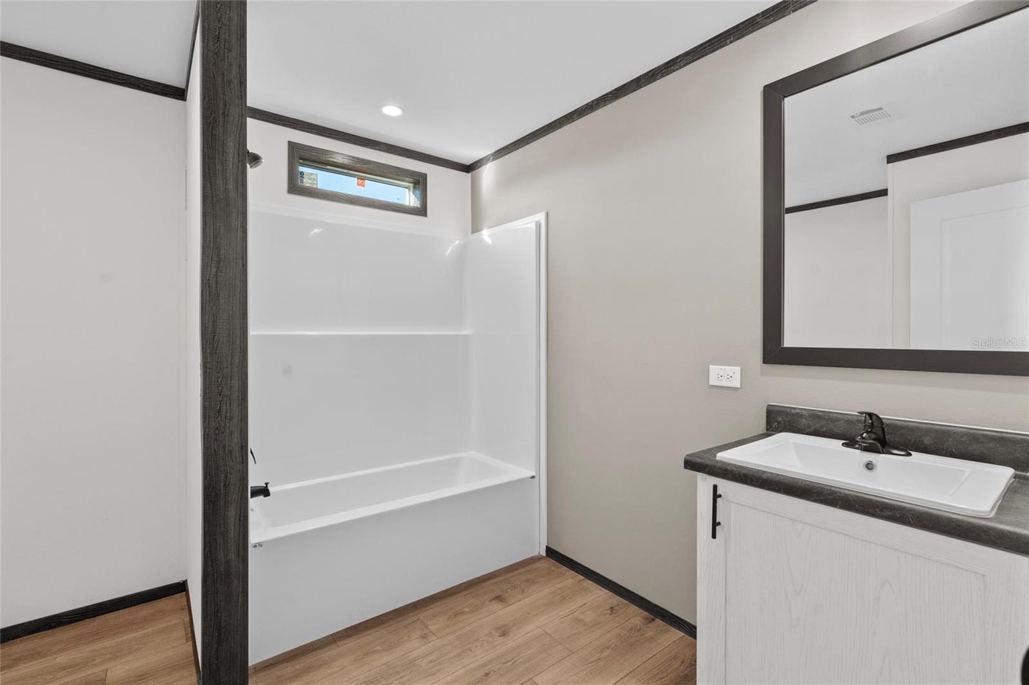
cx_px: 514
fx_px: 457
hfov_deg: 96.7
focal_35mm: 16
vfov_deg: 73.7
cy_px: 342
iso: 400
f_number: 8
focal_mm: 16
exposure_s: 1/3
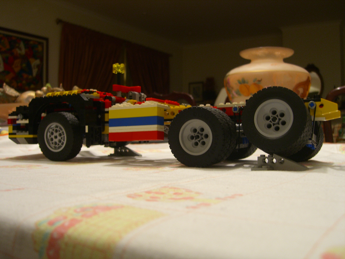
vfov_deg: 37.7
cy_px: 130
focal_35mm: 38
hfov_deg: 49.0
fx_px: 379
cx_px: 172
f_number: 2.8
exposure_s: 1/10
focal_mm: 7.9
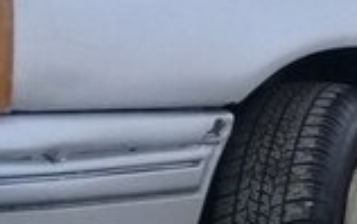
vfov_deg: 9.5
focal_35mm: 137
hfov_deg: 13.5
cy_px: 241
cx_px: 667
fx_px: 1334
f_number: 2.2
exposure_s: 1/100
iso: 80
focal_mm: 3.3
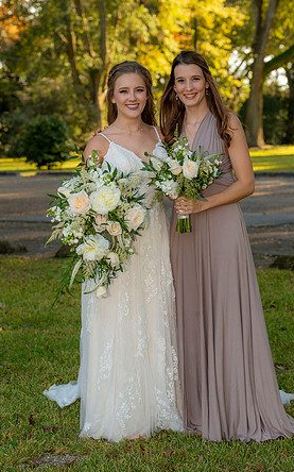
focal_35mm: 95
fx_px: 1219
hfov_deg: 13.7
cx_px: 158
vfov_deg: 21.9
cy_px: 236
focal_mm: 92
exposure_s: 1/500
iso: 1250
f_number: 6.3
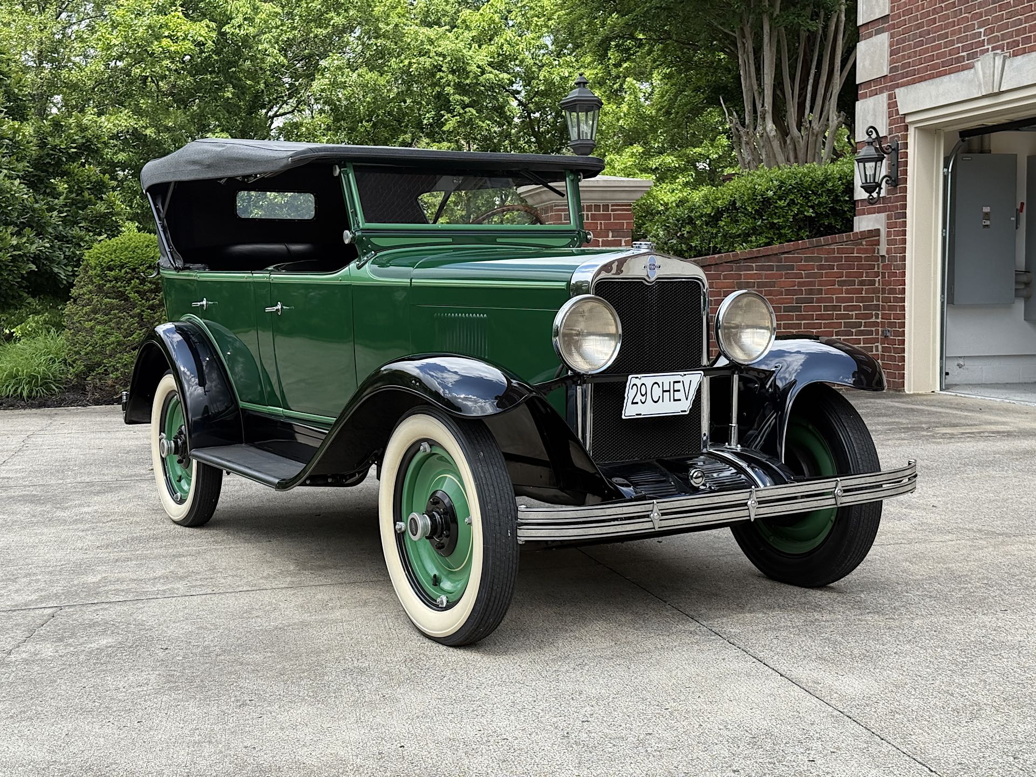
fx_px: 1437
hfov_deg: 39.7
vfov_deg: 30.3
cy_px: 388
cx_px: 518
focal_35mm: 48
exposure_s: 1/1575
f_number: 1.78
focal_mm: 6.76
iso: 80
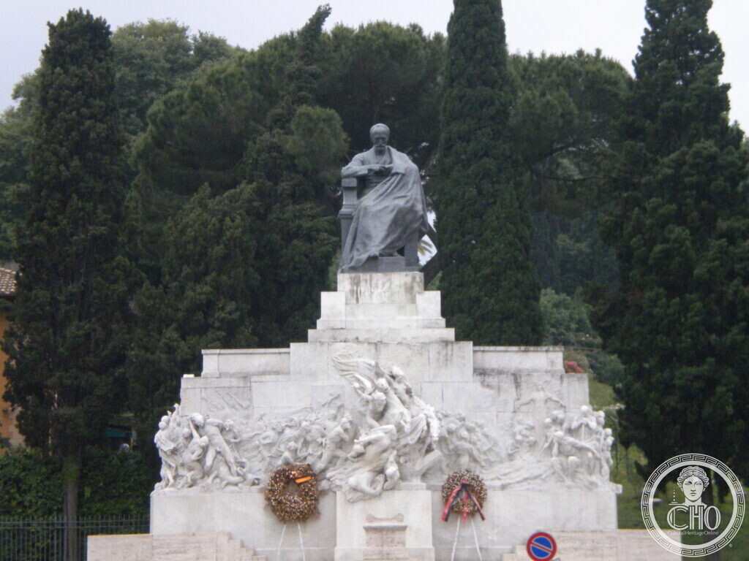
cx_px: 374
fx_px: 2272
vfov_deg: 14.1
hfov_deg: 18.7
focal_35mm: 105
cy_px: 280
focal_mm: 18.9
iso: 383
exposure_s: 1/392
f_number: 5.9
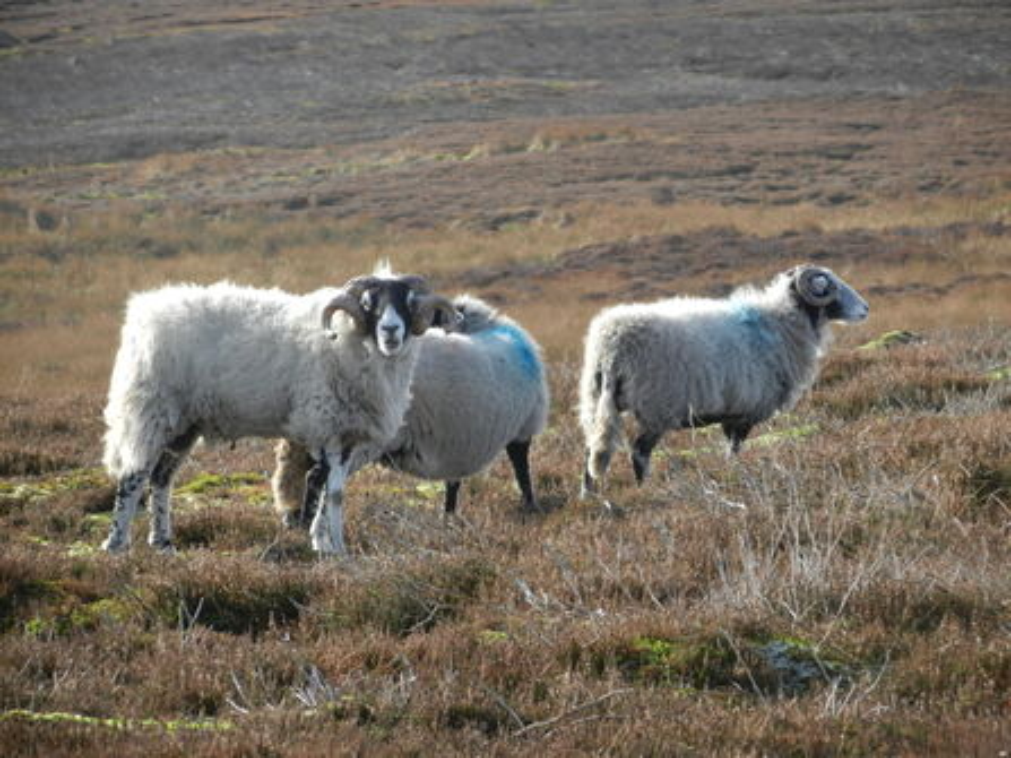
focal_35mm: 292
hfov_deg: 6.8
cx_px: 506
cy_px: 379
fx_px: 8526
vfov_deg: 5.1
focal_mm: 52.6
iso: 160
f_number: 5.3
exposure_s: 1/200
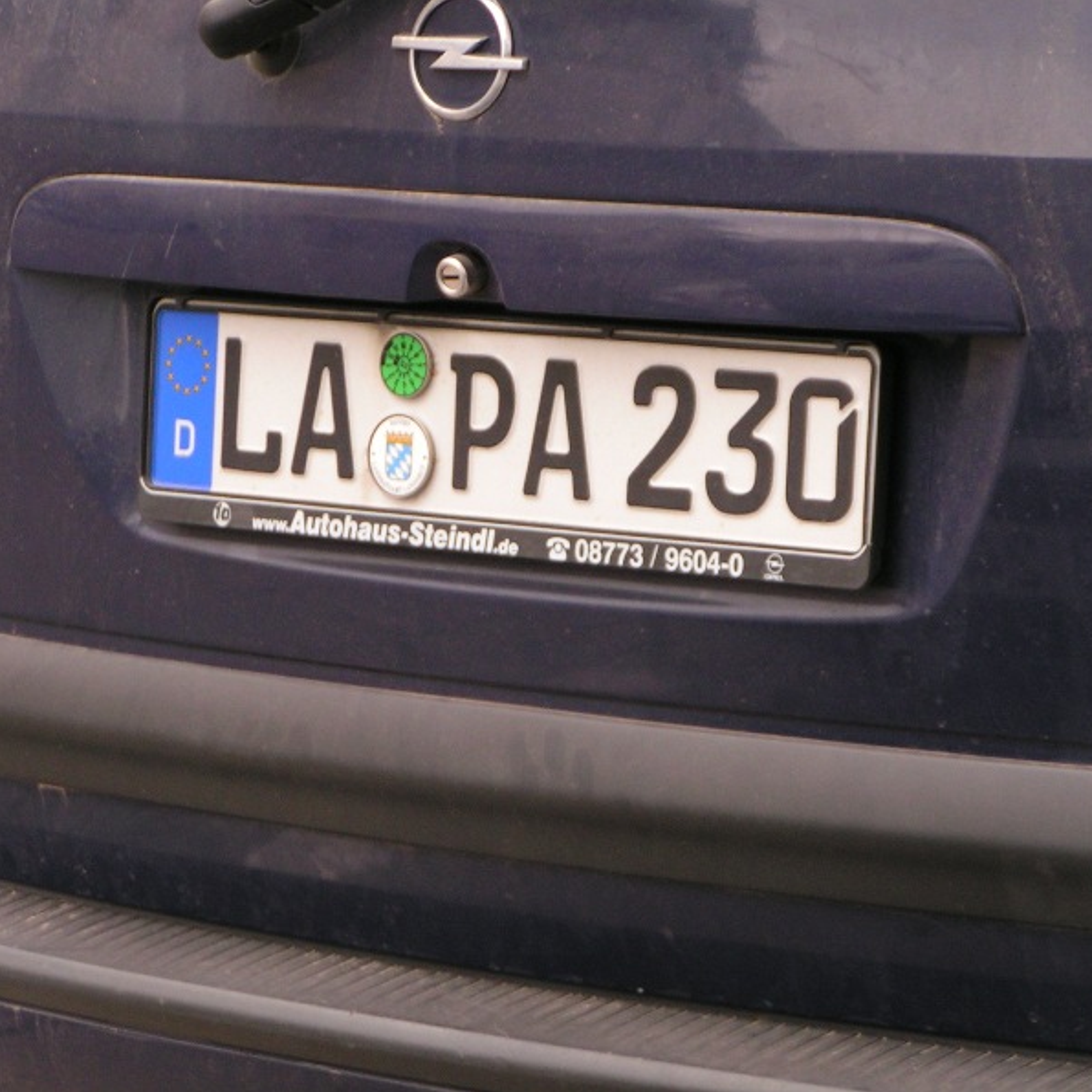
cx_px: 524
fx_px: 6353
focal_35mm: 178
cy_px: 546
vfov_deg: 9.8
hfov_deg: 9.8
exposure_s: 1/160
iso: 100
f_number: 3.5
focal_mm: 22.9
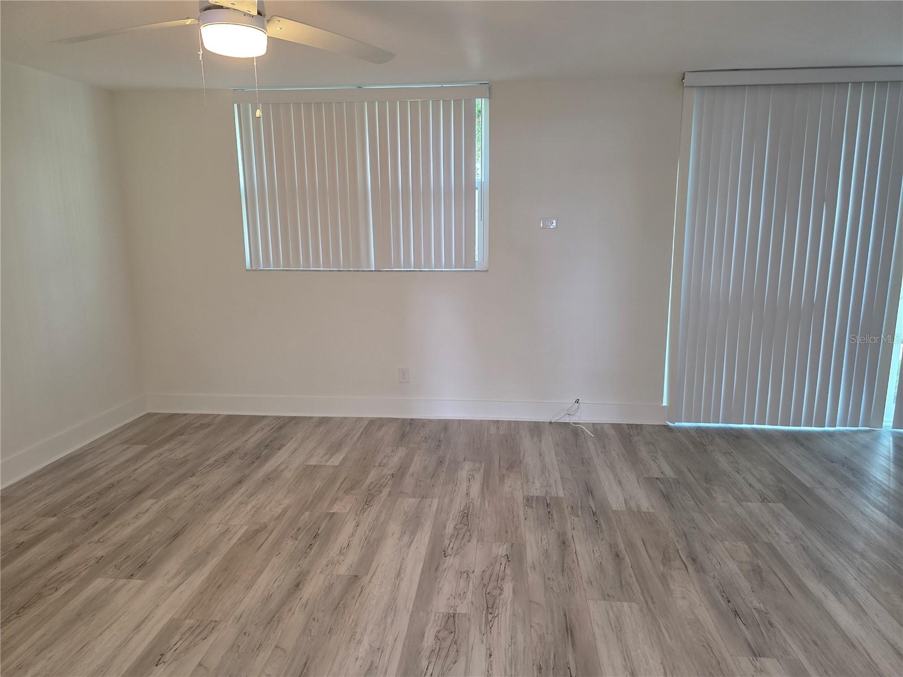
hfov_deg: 73.9
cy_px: 338
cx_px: 452
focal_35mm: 23
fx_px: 600
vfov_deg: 58.9
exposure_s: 1/120
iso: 320
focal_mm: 6.3
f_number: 1.7
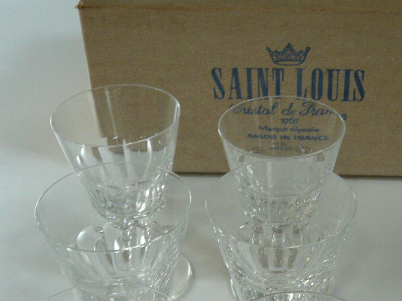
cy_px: 256
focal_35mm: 58
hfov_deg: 32.5
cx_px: 308
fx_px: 674
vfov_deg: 24.7
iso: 160
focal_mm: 4.6
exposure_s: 1/30
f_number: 2.8
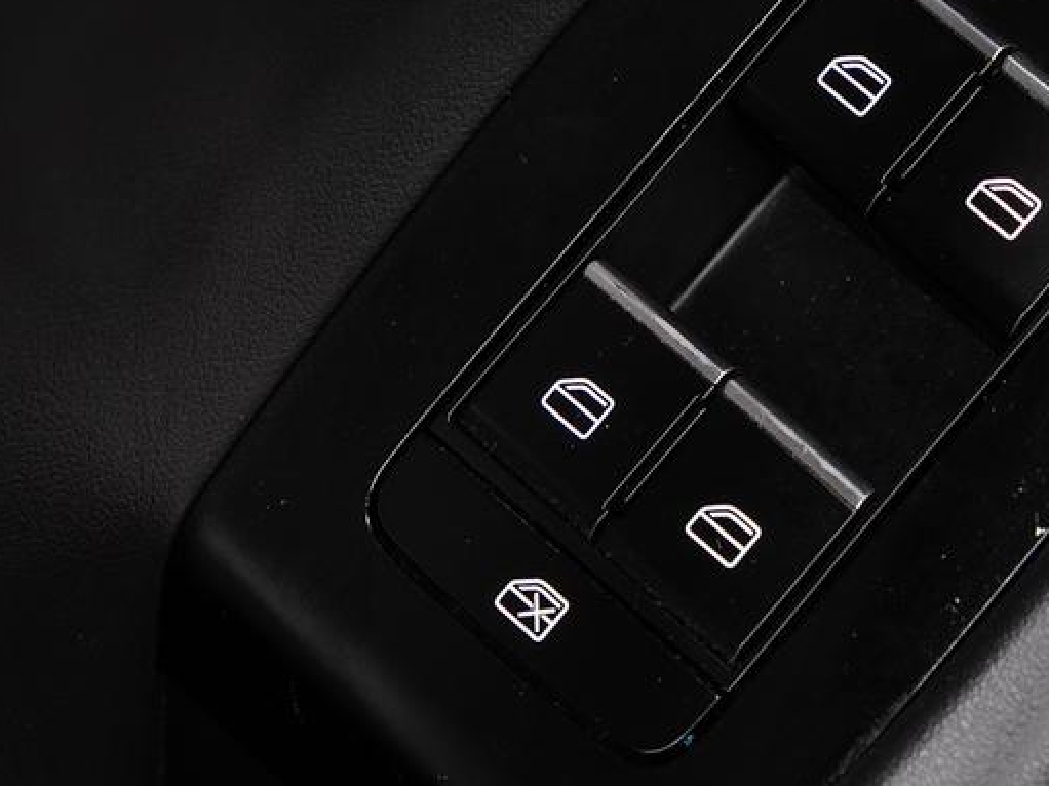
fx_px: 6877
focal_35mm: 227
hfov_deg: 8.6
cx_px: 1274
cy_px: 33
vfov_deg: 6.5
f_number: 5.6
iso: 100
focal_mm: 70
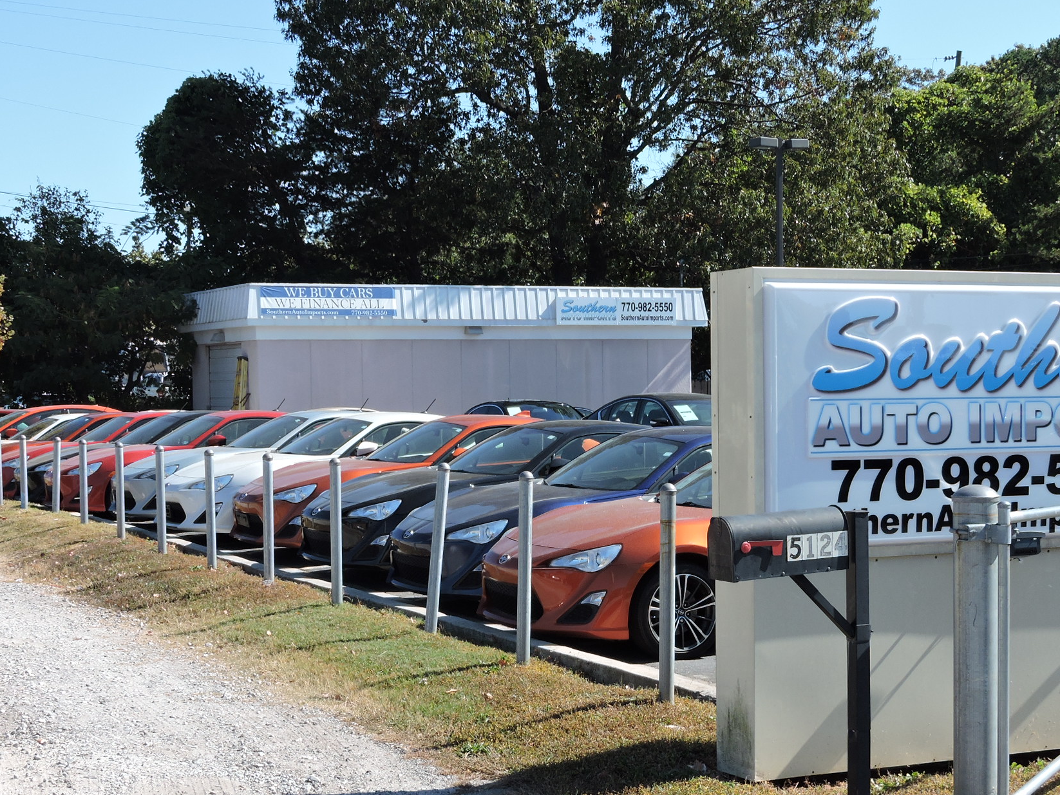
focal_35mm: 69
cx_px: 586
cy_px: 539
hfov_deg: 28.1
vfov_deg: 21.2
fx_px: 2113
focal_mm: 9
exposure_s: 1/500
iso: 100
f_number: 4
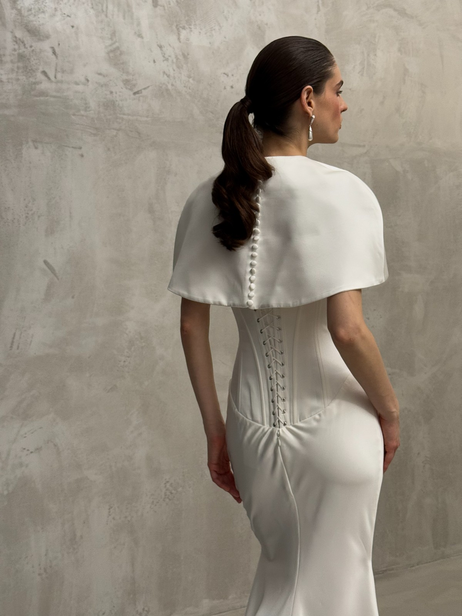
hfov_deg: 30.3
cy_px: 308
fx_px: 854
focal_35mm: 48
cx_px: 231
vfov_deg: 39.7
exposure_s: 1/84
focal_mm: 6.76
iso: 100
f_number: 1.78
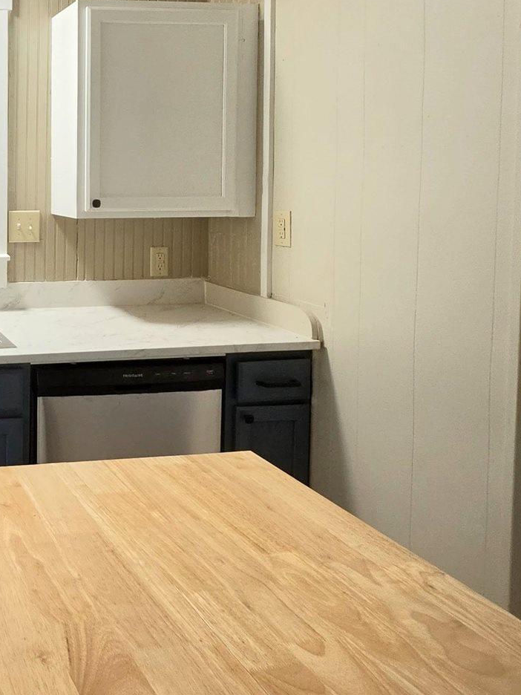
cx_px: -98
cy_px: 209
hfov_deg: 35.3
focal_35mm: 32
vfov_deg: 55.1
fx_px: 642
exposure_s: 1/120
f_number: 1.9
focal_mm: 2.2
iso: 160
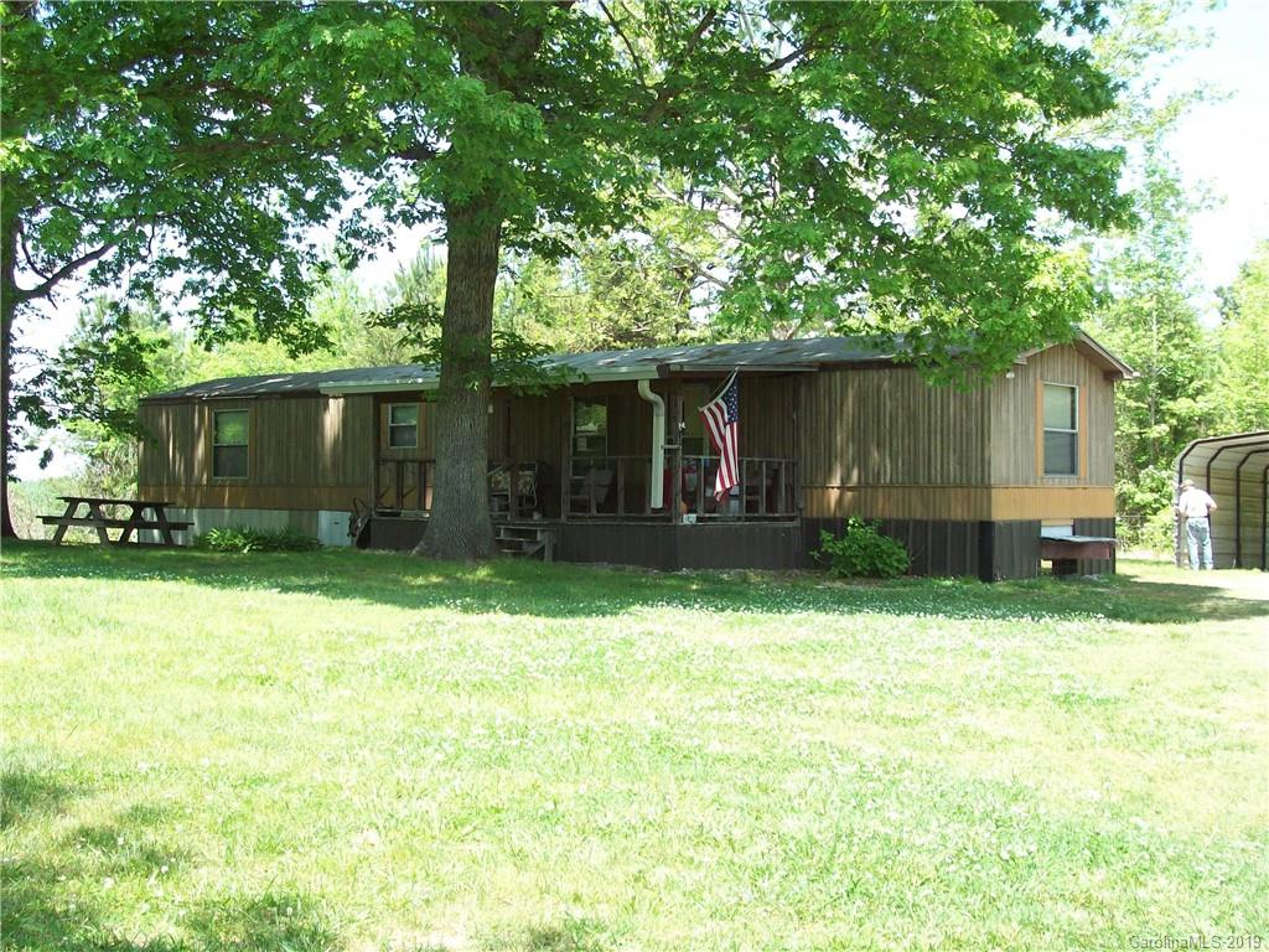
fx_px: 1650
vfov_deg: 32.2
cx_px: 634
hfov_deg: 42.1
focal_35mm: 45
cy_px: 476
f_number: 3
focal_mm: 7.6
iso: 80
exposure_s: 1/215
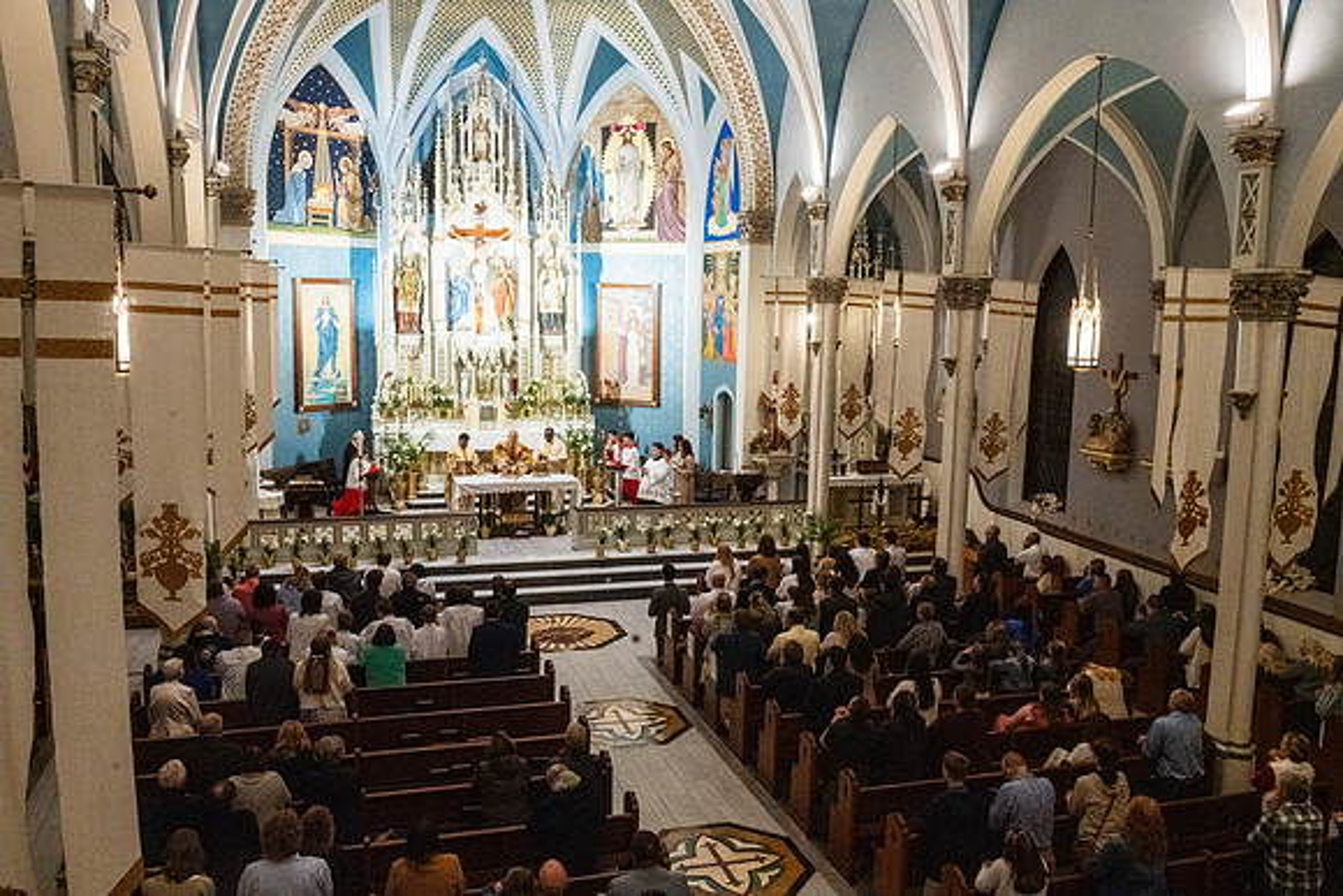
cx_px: 672
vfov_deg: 41.1
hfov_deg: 58.7
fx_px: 1194
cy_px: 448
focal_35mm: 32
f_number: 13
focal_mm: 32
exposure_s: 1/60
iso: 5000
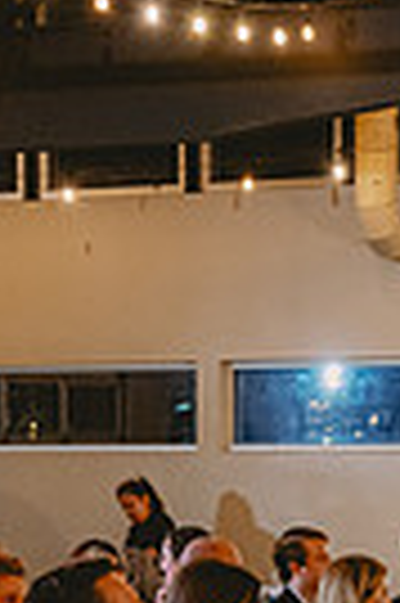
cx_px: 499
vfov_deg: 13.9
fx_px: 2423
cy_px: 628
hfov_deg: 9.3
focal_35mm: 145
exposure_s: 1/100
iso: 3200
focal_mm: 33.5
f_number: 2.8
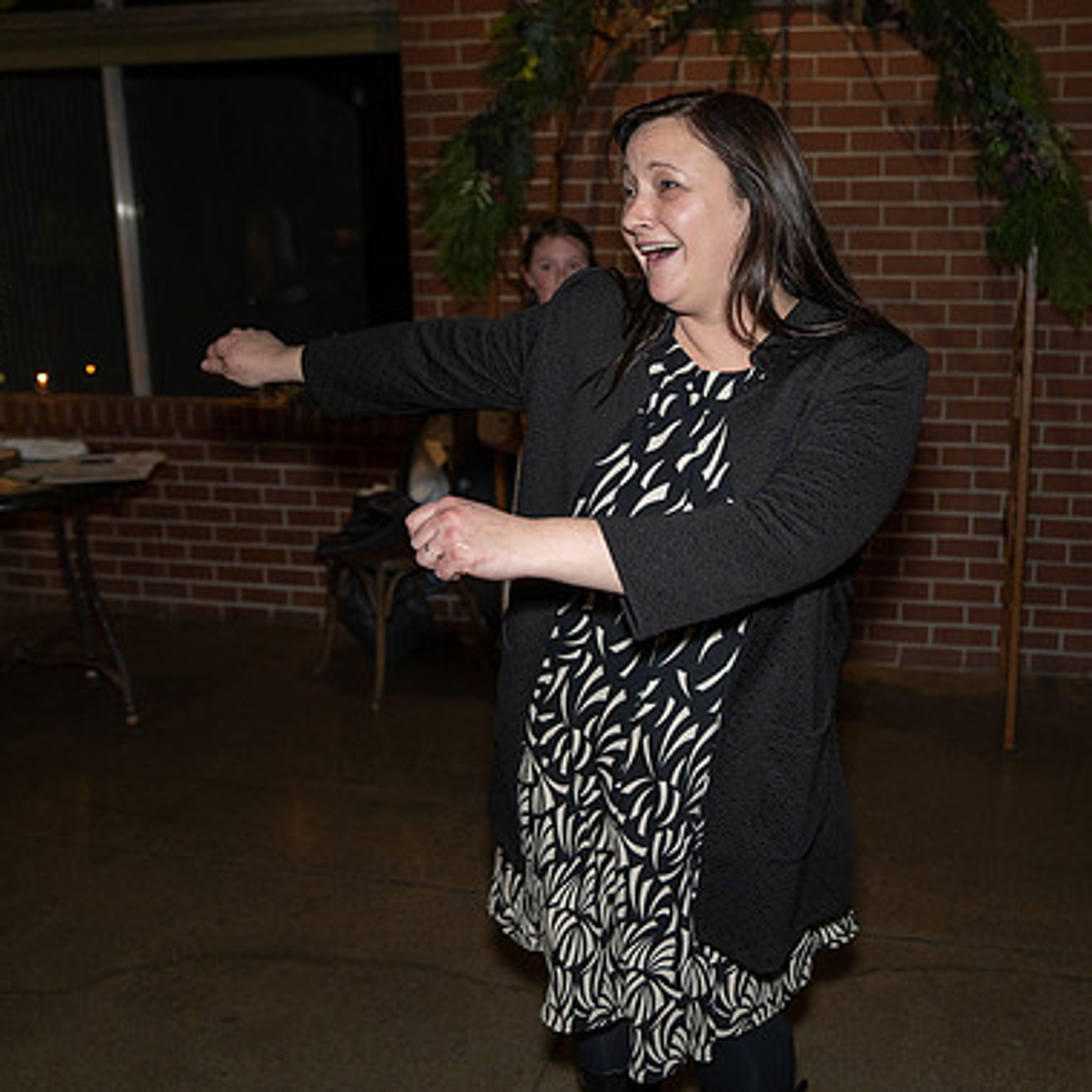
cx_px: 684
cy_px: 539
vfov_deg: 47.2
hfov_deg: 46.8
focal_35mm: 35
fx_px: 1249
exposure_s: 1/125
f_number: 2.8
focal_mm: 27
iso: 2000
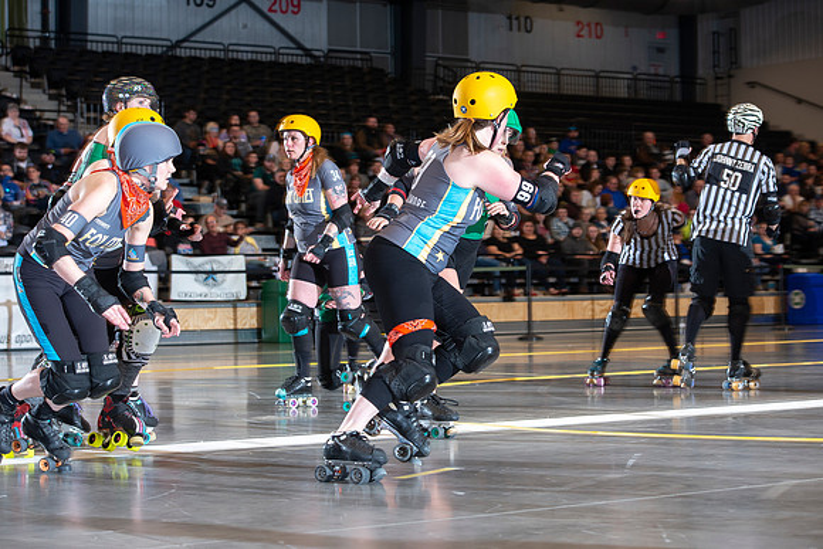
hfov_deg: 23.6
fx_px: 1966
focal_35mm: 86
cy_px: 274
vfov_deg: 15.9
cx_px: 412
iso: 640
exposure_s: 1/160
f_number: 5.6
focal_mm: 86
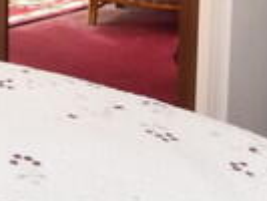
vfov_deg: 12.9
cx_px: -40
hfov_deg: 17.0
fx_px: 857
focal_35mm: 111
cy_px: -71
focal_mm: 10
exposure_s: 1/125
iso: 1250
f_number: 4
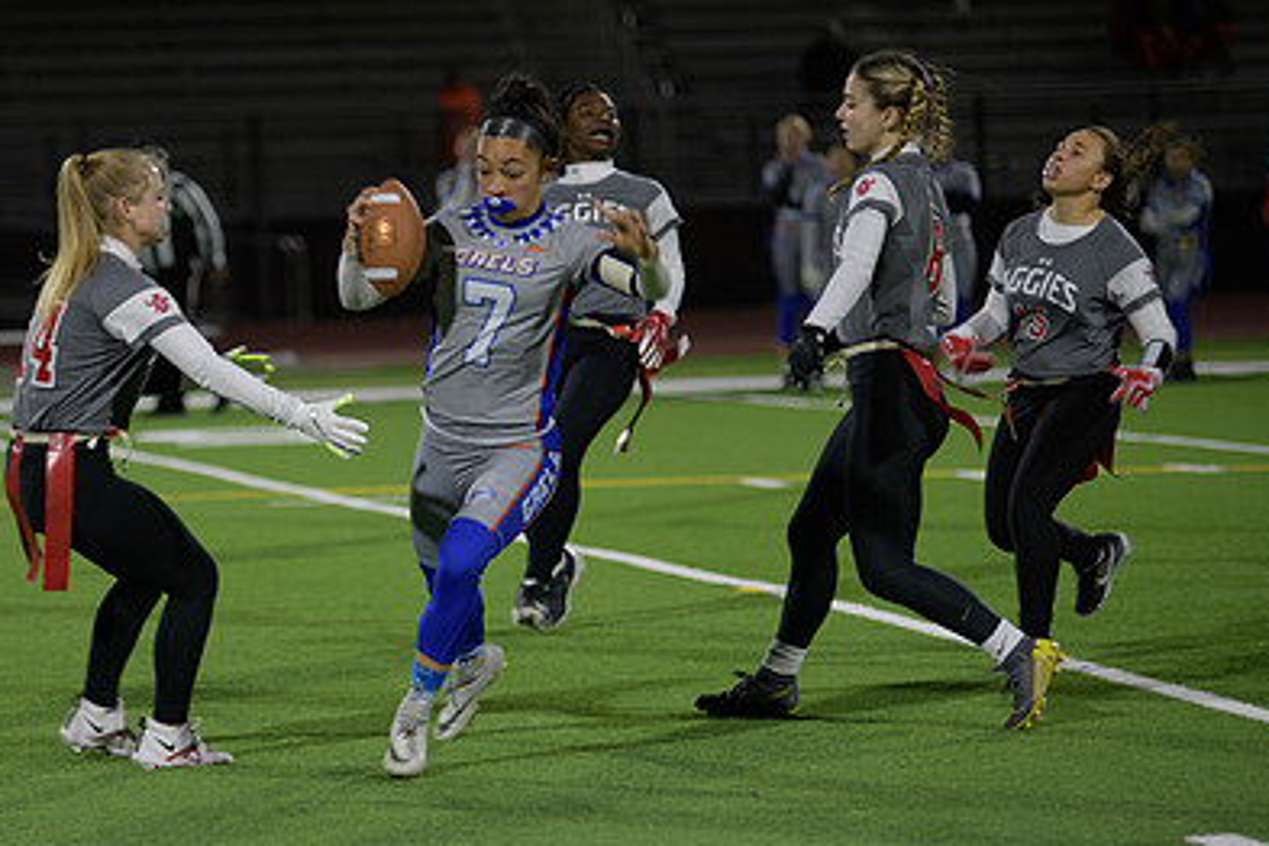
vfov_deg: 6.4
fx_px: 7543
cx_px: 394
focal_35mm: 214
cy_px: 467
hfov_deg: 9.6
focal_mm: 145
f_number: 2.8
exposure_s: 1/200
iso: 560
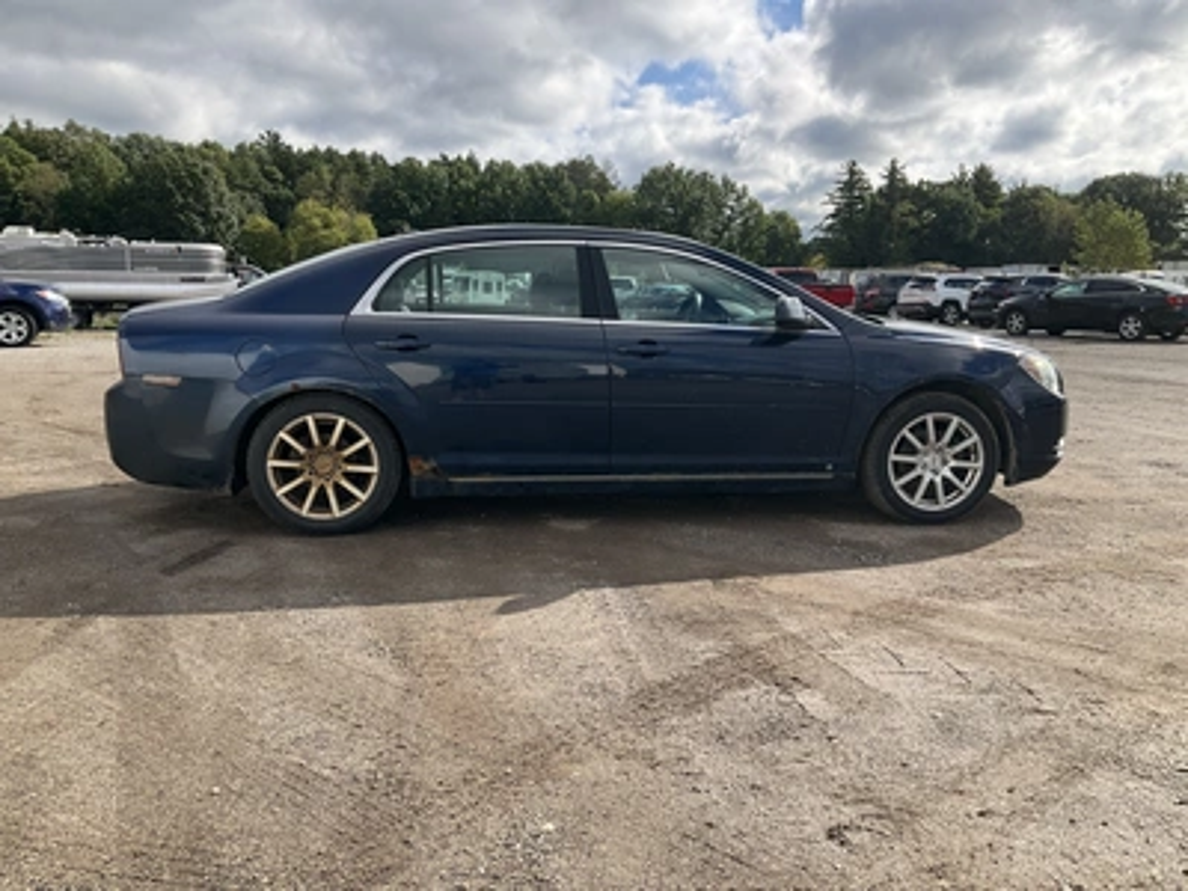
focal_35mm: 29
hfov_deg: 61.7
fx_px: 995
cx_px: 594
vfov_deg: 48.2
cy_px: 446
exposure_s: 1/1451
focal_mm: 3
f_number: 1.8
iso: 25
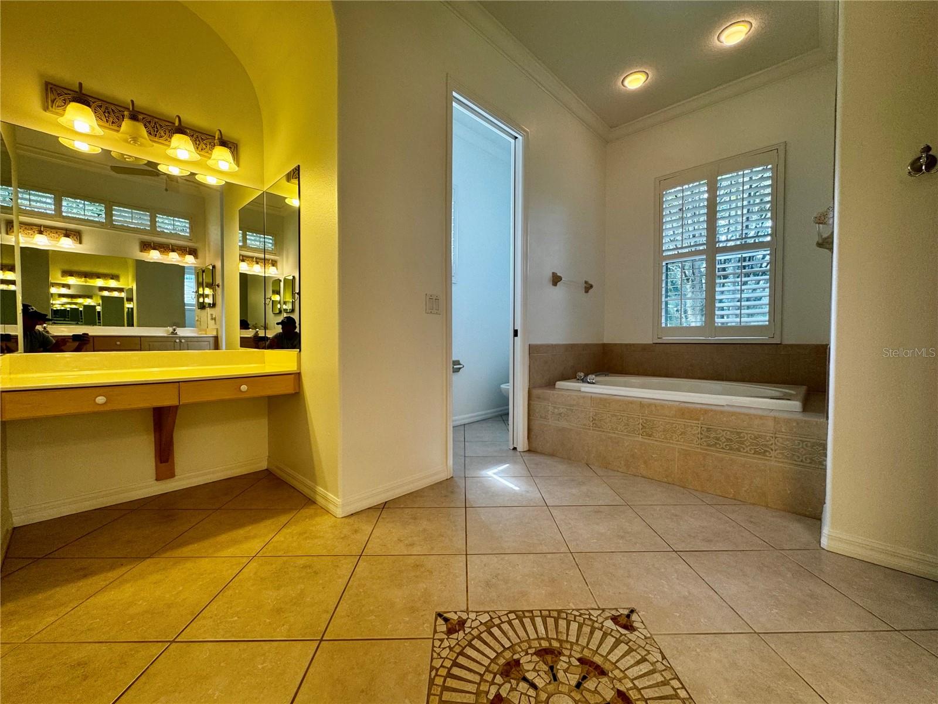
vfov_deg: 85.7
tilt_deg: -0.4
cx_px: 469
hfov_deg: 102.1
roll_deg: +0.4
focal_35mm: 14
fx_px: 379
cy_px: 352
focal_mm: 2.22
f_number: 2.2
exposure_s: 1/120
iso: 125
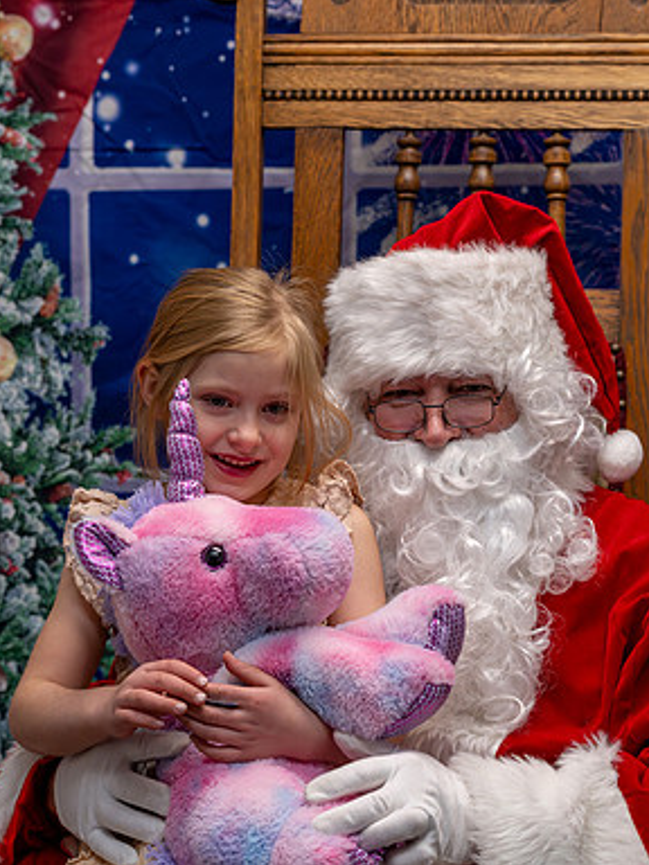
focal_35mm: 98
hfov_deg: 15.1
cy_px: 431
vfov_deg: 20.0
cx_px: 318
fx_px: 2450
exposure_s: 1/400
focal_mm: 66
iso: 2000
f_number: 4.5
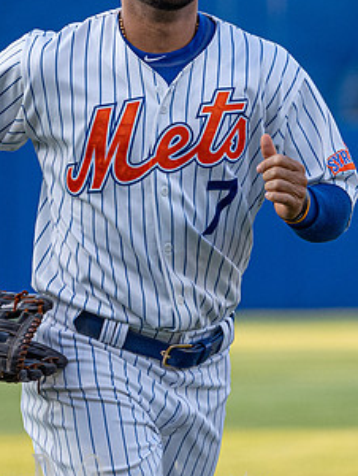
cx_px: 268
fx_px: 9130
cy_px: 155
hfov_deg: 2.2
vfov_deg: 3.0
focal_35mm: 664
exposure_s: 1/1600
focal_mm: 150
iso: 1000
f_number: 2.8
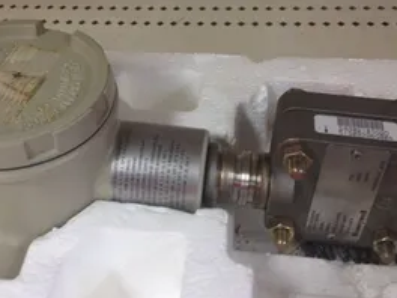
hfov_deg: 36.1
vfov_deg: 27.4
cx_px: 174
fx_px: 608
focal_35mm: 53
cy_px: 104
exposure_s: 1/24
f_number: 2.4
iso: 50
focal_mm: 4.28
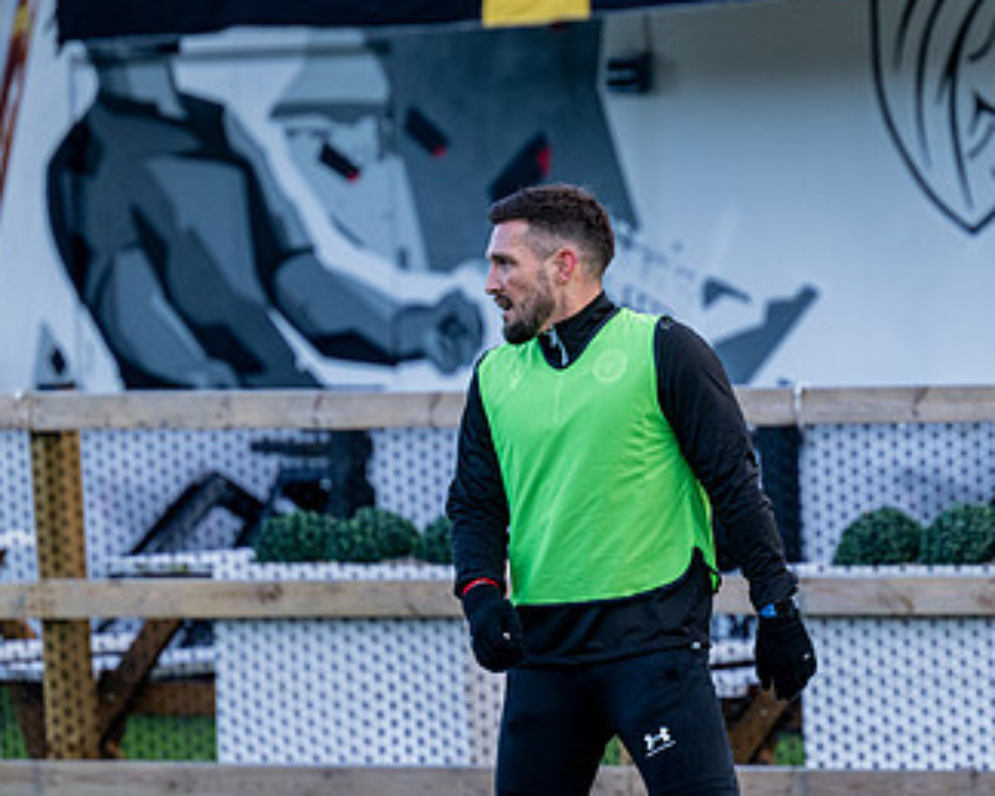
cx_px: 610
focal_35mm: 470
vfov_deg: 3.3
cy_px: 479
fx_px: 13836
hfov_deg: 4.1
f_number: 4
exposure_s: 1/1000
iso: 1000
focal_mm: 240
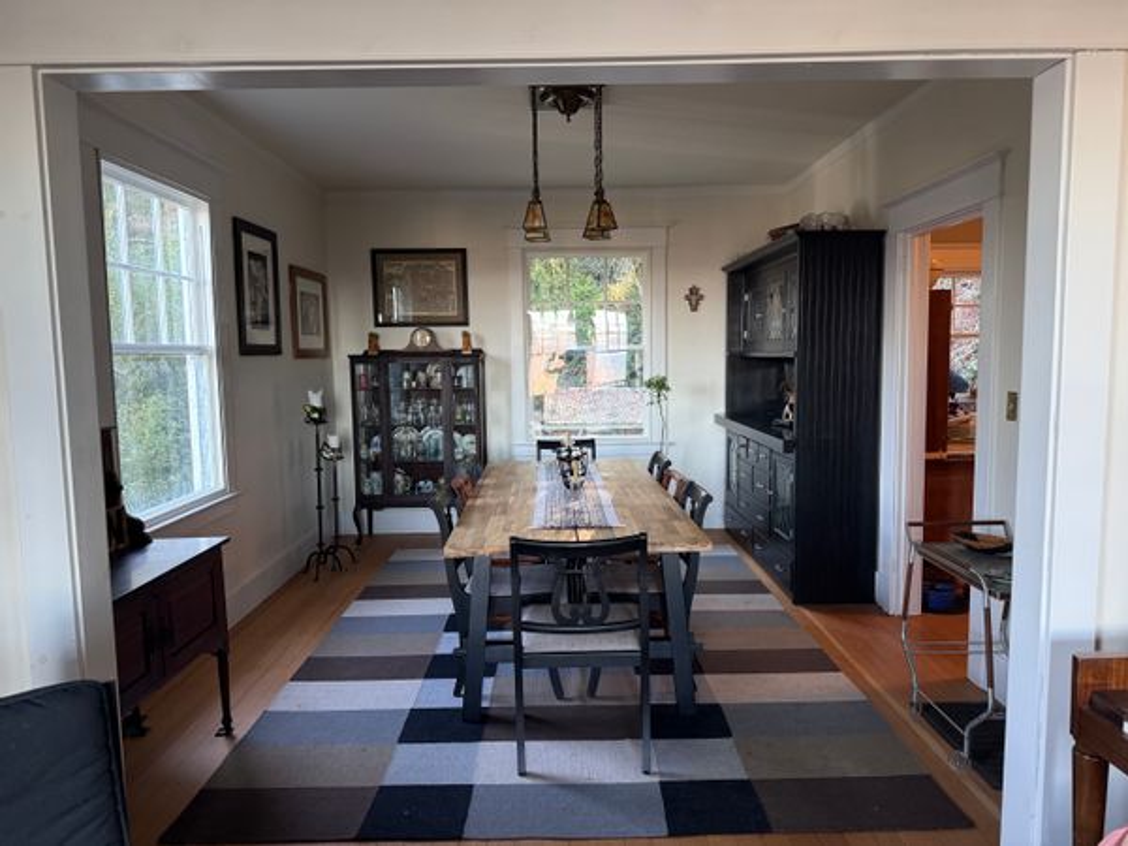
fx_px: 782
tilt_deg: -5.9
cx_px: 564
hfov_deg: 71.6
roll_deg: +1.2
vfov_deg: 56.8
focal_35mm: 24
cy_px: 423
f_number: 1.78
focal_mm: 6.76
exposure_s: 1/120
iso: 250
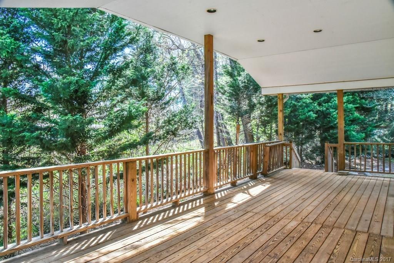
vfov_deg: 53.2
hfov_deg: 73.7
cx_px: 197
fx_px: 263
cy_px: 132
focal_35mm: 24
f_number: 13
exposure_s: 1/160
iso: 4000
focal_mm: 24
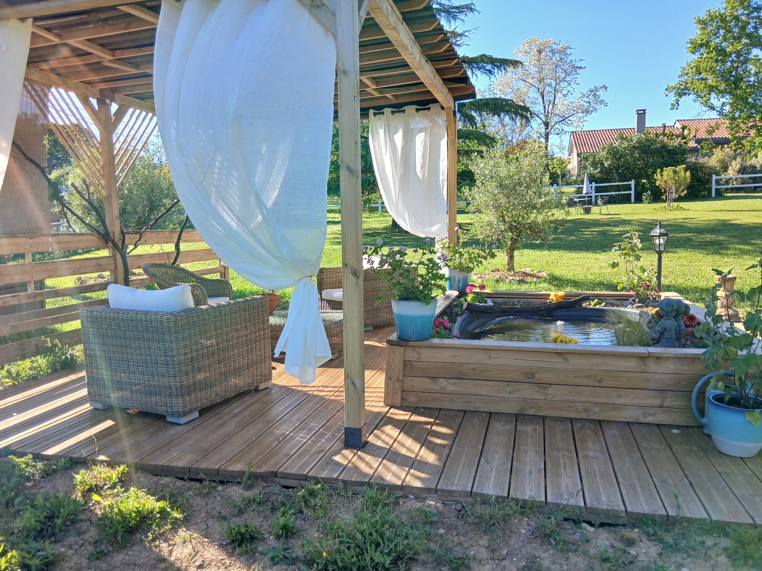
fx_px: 572
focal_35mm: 26
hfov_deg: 67.3
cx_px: 381
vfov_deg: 53.1
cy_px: 286
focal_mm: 3.98
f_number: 1.8
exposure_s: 1/125
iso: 20
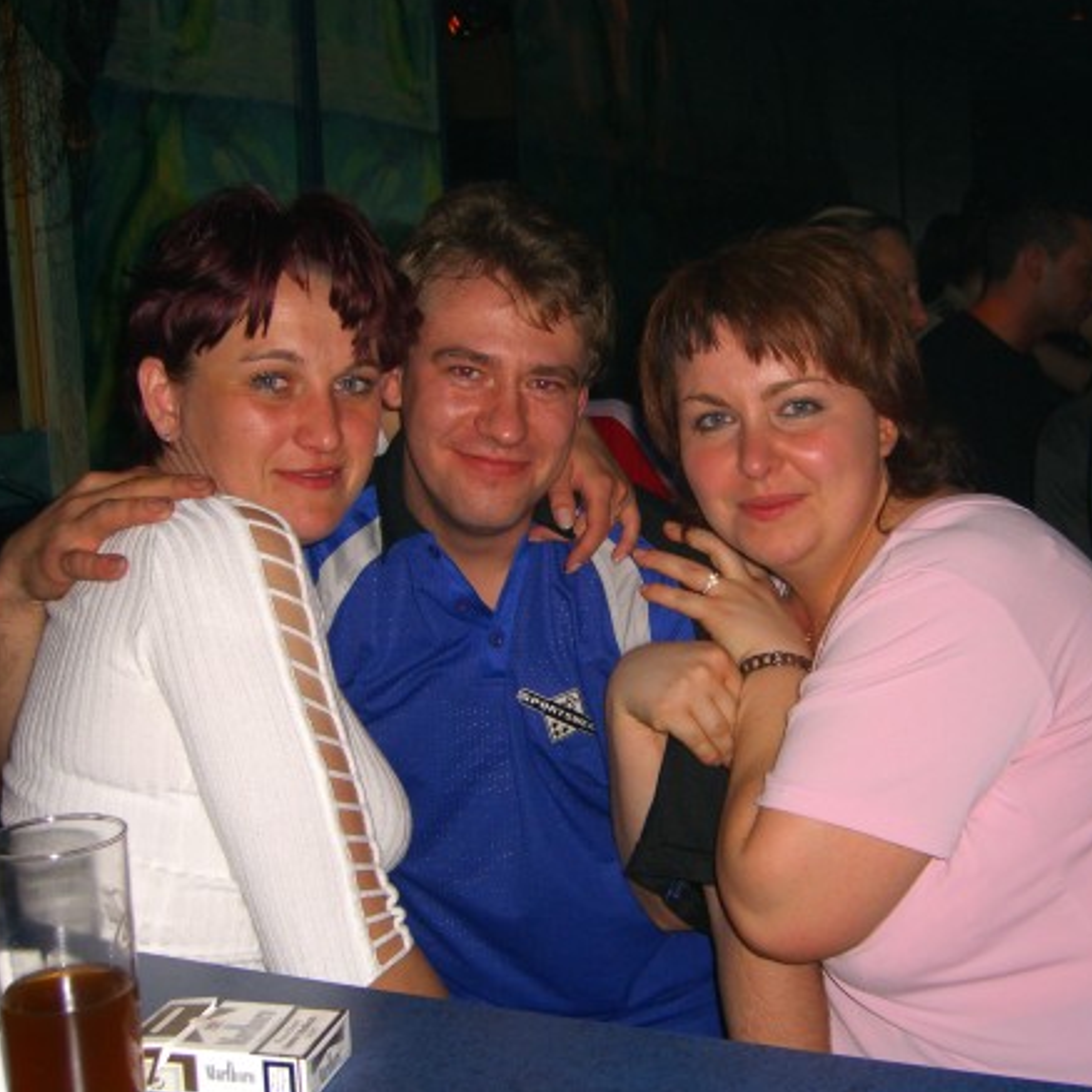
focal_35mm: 46
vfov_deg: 36.8
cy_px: 541
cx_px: 638
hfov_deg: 36.7
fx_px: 1642
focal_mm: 7.9
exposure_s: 1/60
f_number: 2.8
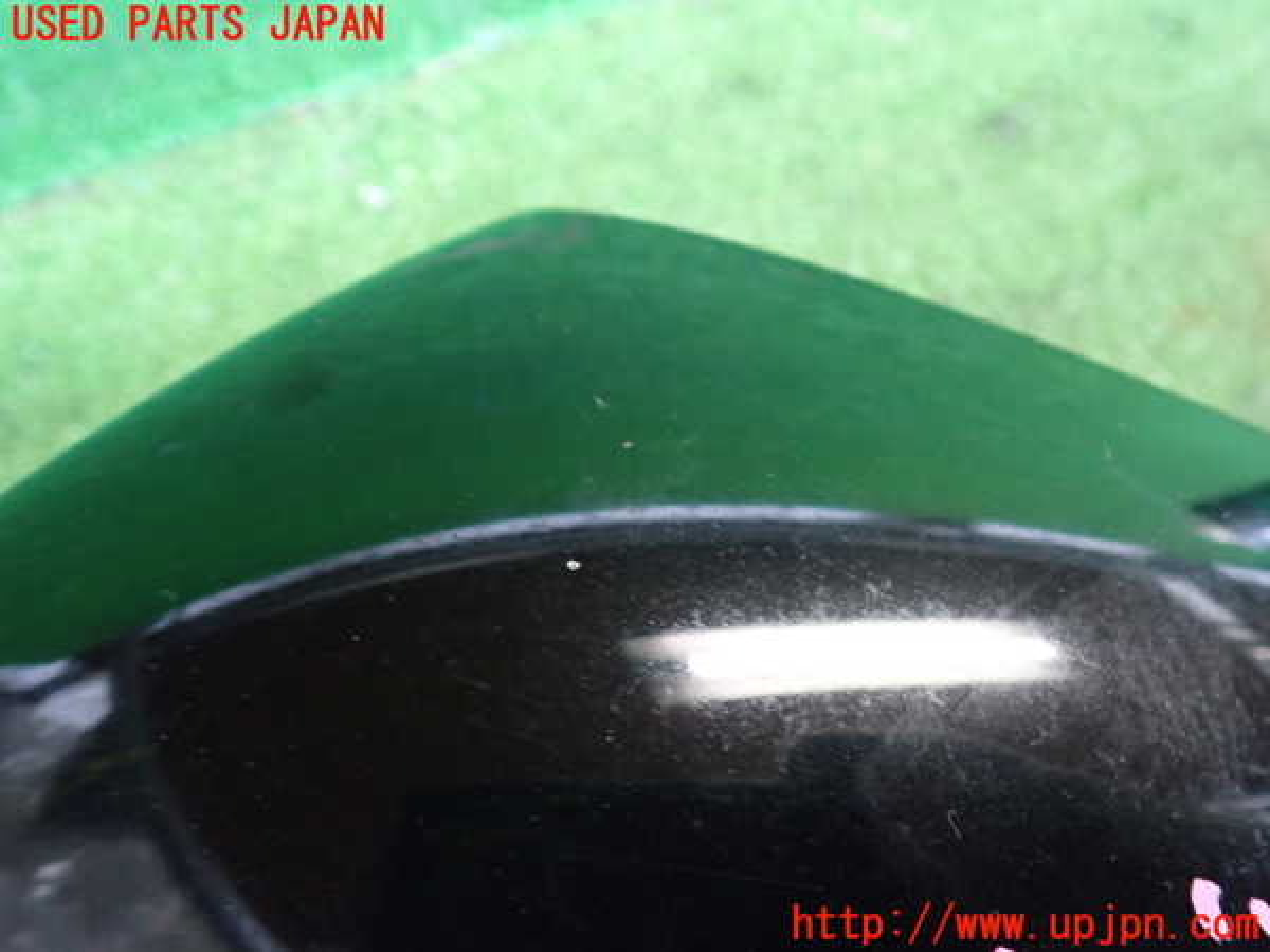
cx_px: 635
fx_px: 1101
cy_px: 476
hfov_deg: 60.0
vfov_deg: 46.8
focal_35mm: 30
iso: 500
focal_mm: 5.4
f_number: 2.3
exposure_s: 1/30
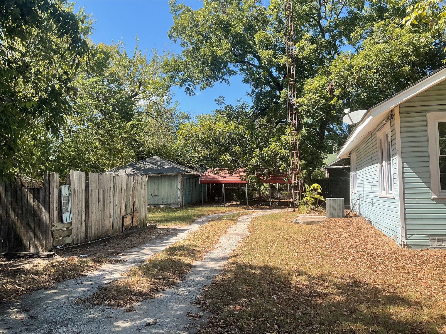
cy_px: 167
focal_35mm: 29
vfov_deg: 48.2
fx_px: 374
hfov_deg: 61.7
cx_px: 223
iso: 25
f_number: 1.8
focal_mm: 3
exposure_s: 1/792
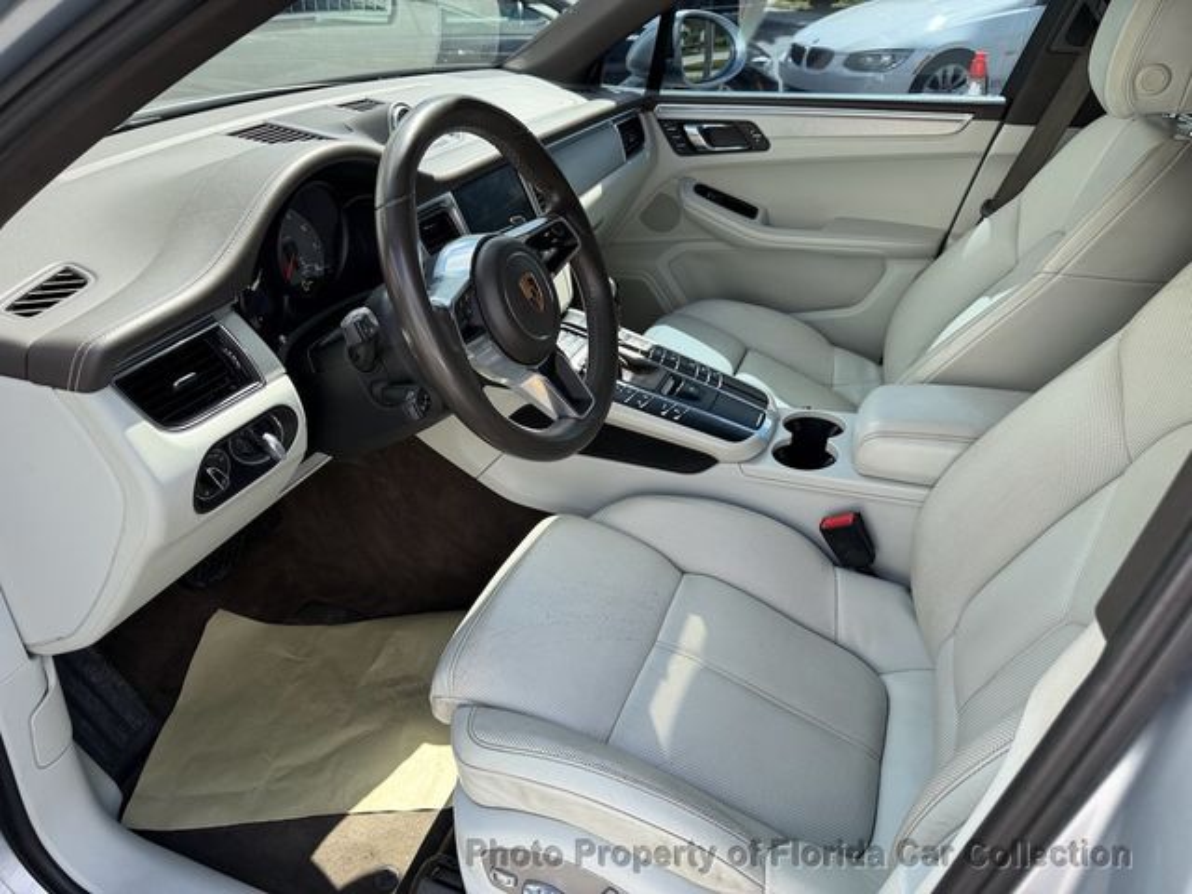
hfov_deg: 71.6
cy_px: 447
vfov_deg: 56.8
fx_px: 826
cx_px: 596
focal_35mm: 24
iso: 100
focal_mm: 6.76
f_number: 1.78
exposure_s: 1/1271
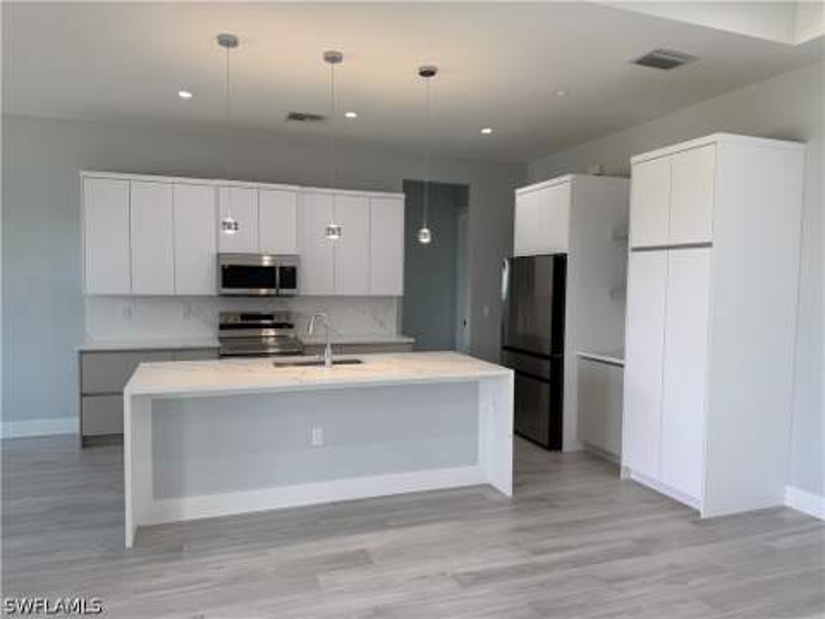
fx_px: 572
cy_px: 310
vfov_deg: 56.8
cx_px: 412
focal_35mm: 24
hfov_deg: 71.6
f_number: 1.78
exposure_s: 1/120
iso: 50
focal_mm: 6.76
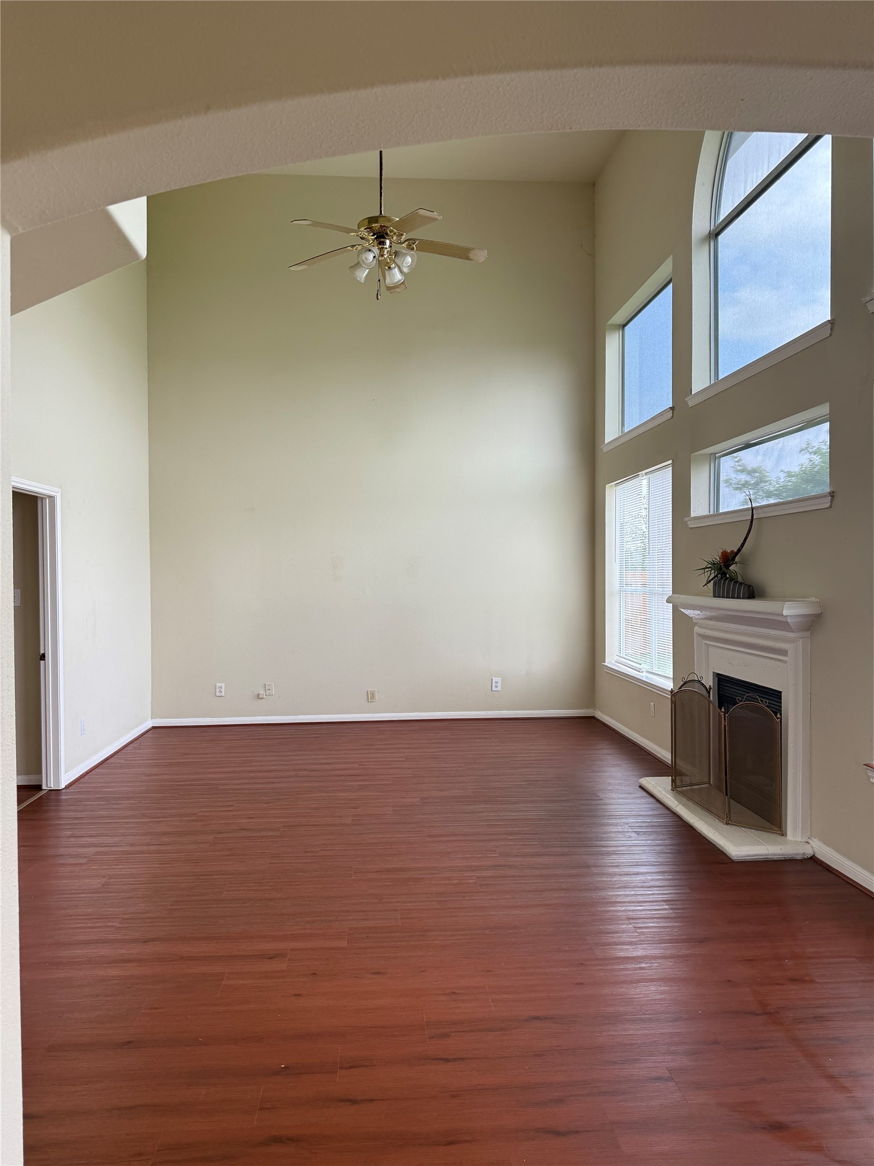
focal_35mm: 24
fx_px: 808
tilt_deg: +1.4
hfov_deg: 56.8
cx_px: 437
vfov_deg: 71.6
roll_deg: -0.1
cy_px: 583
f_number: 1.78
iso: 100
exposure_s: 1/289
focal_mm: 6.76
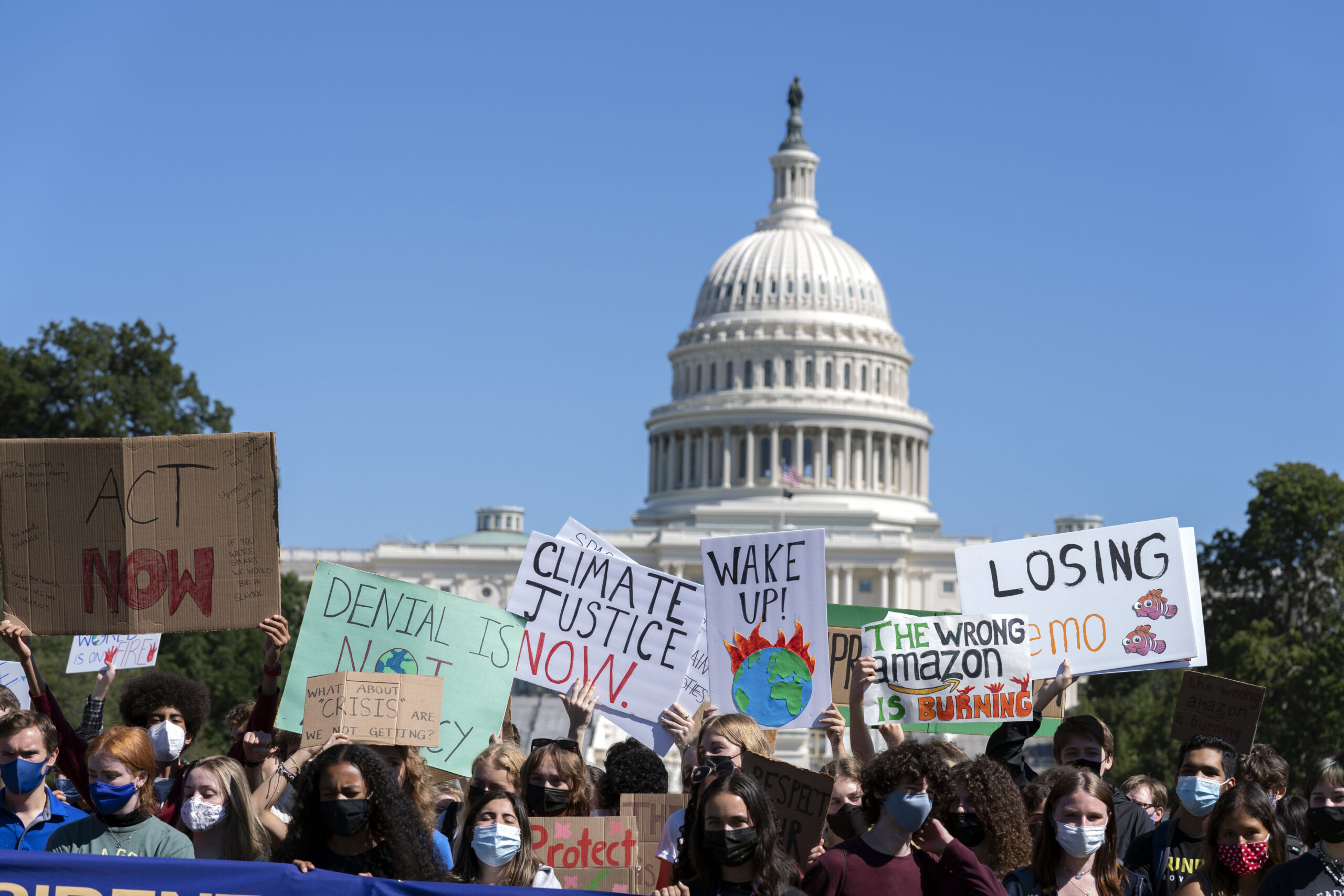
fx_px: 3509
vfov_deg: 14.6
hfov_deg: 21.7
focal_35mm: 94
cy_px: 448
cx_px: 672
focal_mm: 94
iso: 64
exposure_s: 1/400
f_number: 5.6
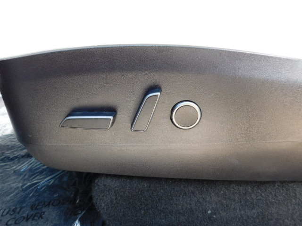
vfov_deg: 58.9
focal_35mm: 23
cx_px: 151
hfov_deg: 73.9
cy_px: 113
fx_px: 201
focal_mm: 4
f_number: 3
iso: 125
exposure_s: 1/50
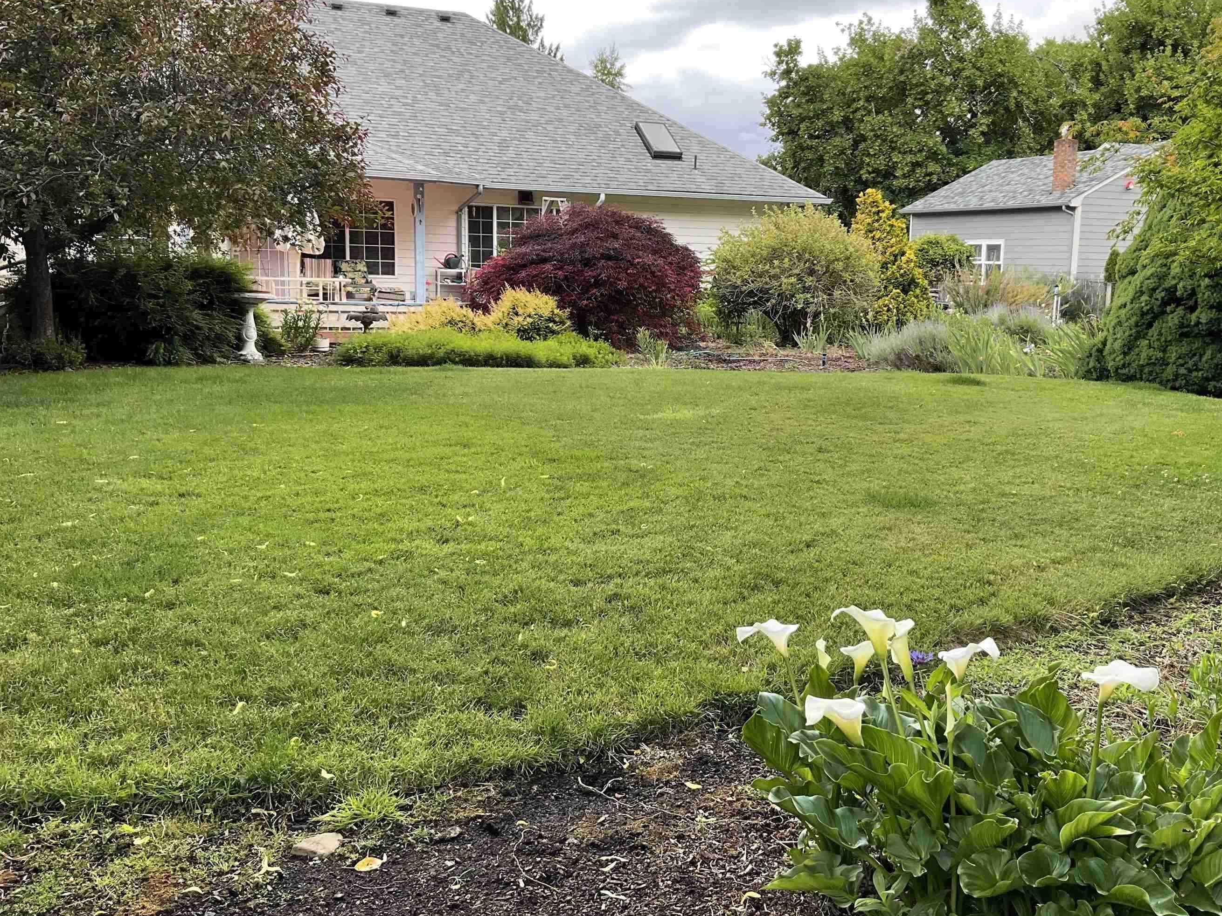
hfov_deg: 53.8
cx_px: 694
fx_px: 1200
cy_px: 435
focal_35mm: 34
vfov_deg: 41.8
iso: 25
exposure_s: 1/239
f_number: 1.8
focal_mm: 3
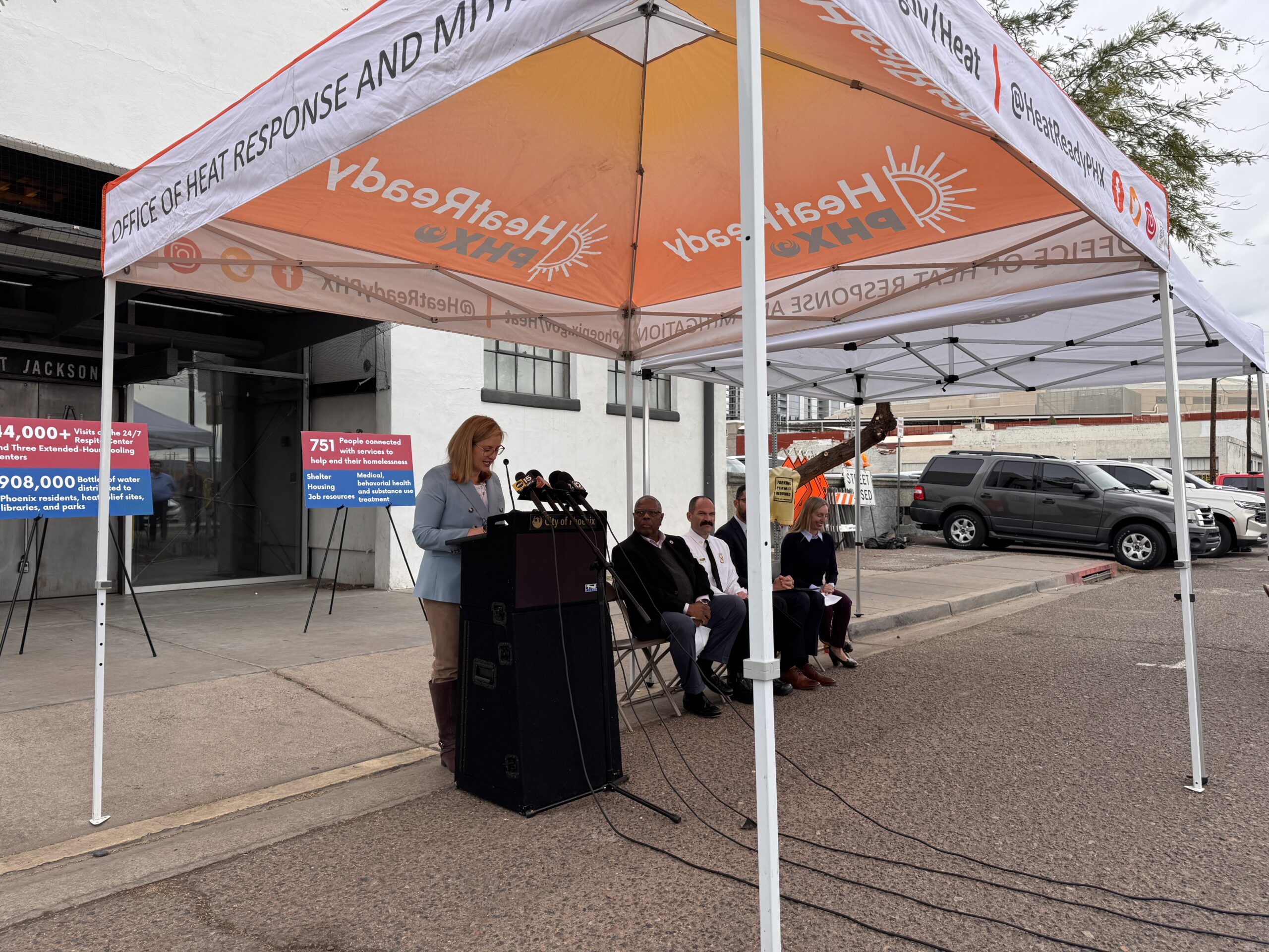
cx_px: 634
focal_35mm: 24
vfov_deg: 56.8
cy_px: 476
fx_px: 880
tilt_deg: +0.8
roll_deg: -0.5
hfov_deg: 71.6
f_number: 1.78
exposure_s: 1/1311
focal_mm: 6.76
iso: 80
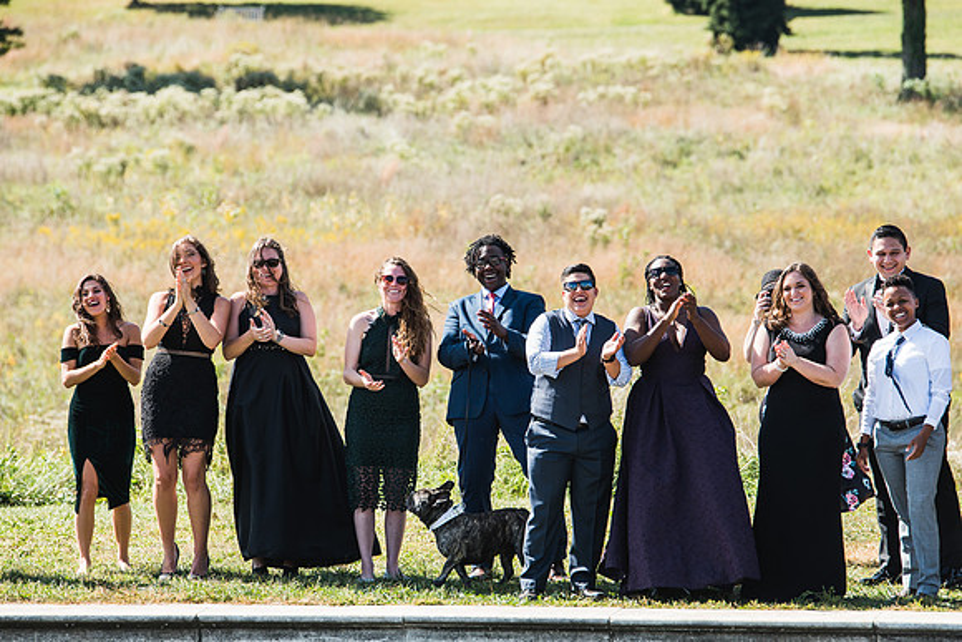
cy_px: 354
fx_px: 5895
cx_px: 488
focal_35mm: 221
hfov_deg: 9.3
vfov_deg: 6.2
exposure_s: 1/500
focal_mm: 200
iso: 200
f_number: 2.8
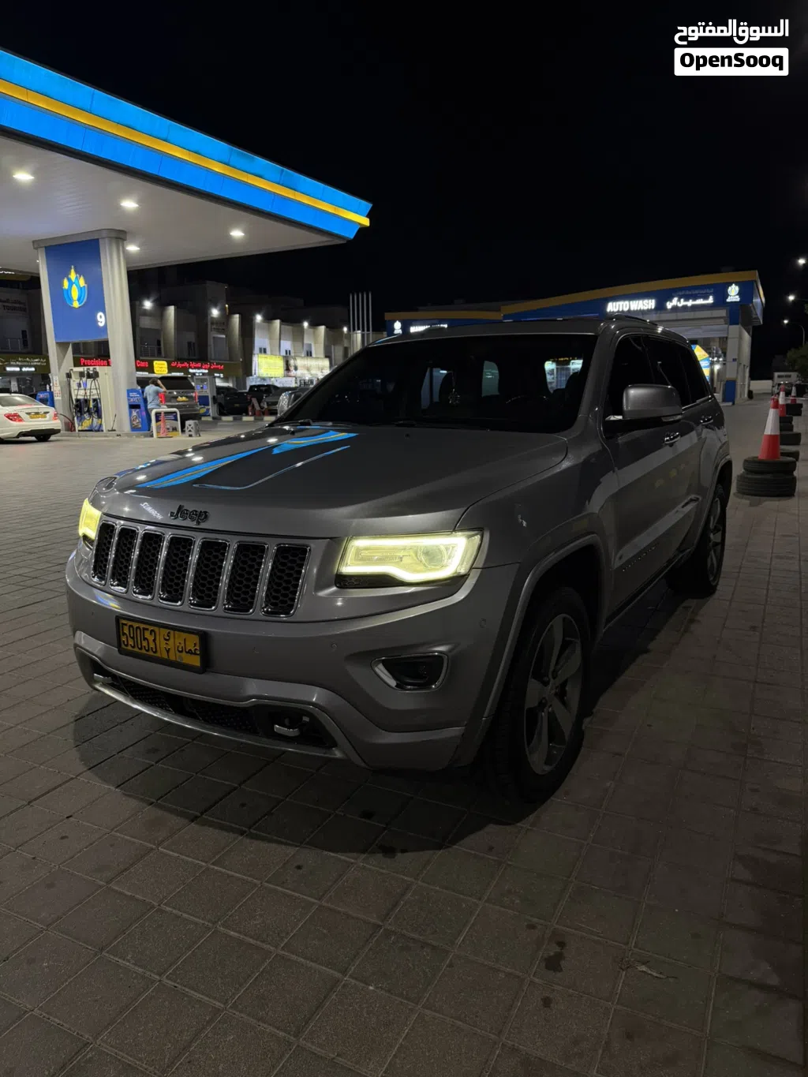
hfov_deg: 56.8
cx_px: 404
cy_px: 538
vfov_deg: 71.6
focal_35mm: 24
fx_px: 747
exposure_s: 1/50
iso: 250
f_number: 1.78
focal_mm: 6.76
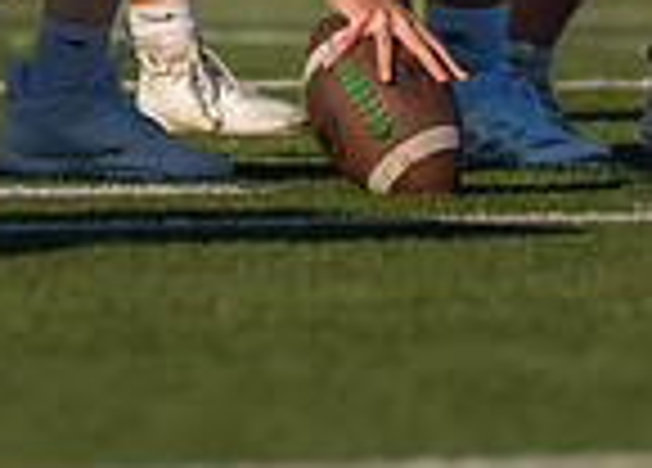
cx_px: 226
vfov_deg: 1.0
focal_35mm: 1400
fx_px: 25961
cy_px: -315
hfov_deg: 1.4
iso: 250
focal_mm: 200
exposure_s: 1/6400
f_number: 2.8
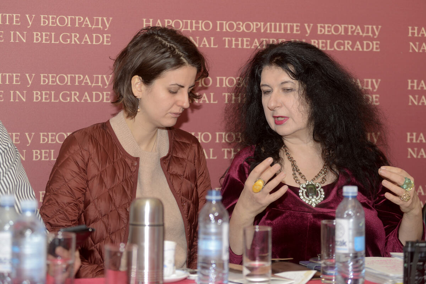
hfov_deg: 22.1
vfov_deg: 14.9
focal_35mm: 92
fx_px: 1089
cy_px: 142
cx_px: 213
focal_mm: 92
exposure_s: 1/100
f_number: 4
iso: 320
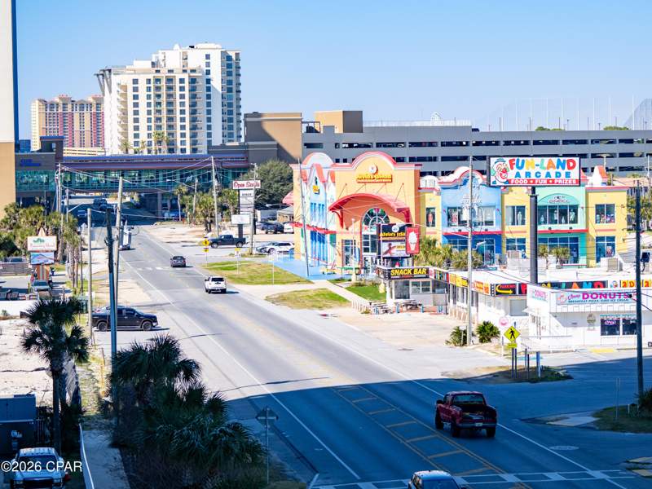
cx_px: 326
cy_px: 244
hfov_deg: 17.3
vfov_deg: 13.0
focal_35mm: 114
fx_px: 2139
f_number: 2.8
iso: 100
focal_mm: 70
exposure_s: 1/320
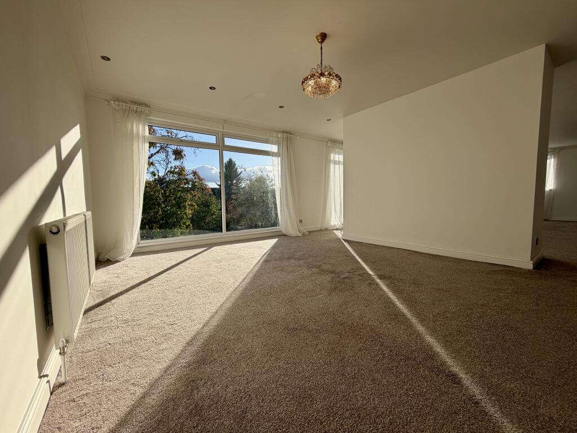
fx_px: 233
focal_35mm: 14
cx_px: 288
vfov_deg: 85.7
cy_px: 216
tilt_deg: -4.1
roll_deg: +0.8
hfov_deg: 102.1
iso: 25
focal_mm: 2.22
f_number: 2.2
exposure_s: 1/770
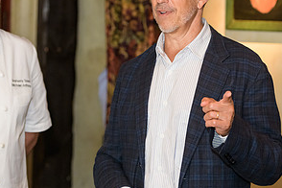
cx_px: 183
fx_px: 1269
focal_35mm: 162
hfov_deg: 12.7
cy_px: 79
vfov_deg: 8.5
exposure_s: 1/125
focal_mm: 82
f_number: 3.2
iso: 1250
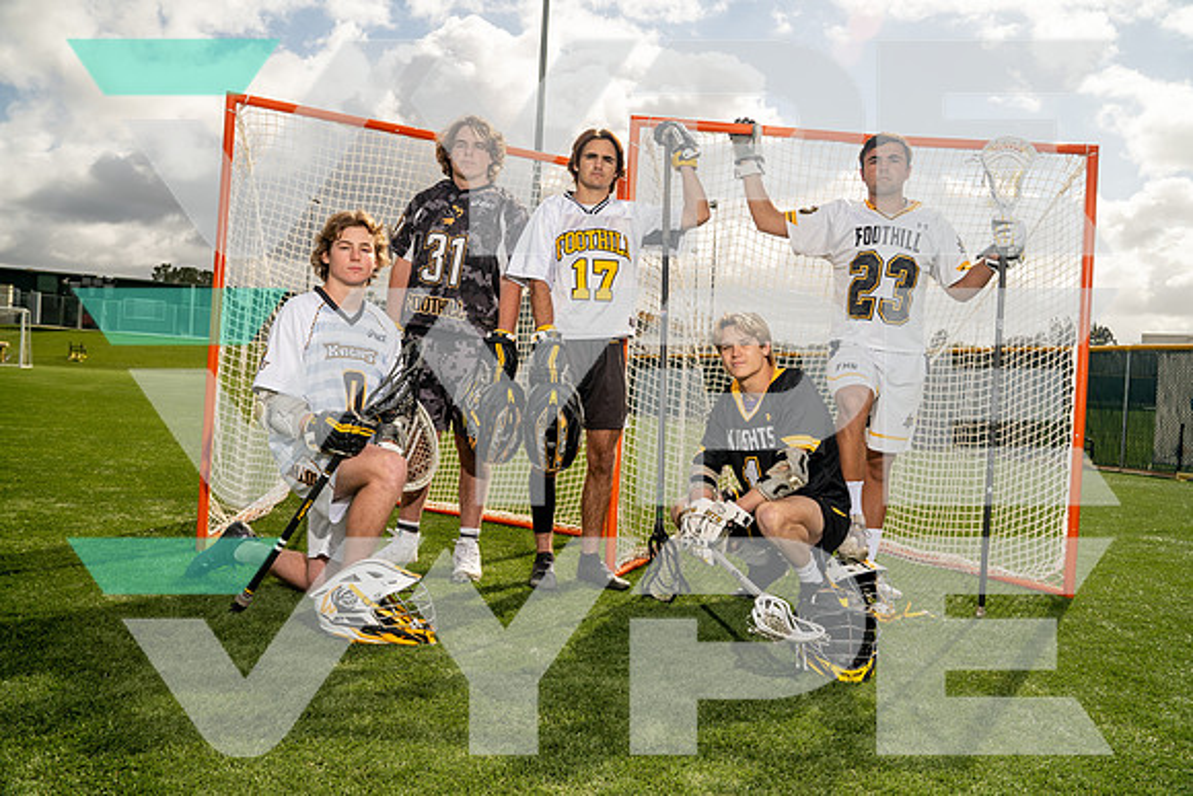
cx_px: 596
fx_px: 994
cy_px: 398
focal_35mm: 30
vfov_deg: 43.6
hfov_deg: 61.9
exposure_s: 1/250
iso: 200
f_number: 8
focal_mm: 30
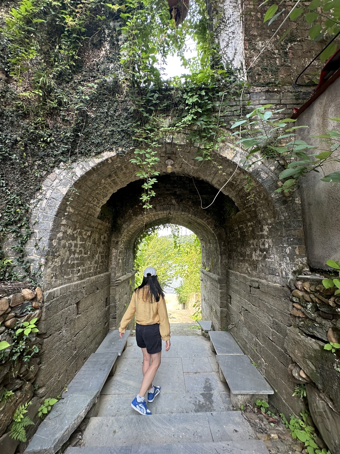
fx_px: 183
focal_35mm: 14
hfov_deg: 85.7
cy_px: 227
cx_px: 170
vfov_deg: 102.1
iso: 64
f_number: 2.2
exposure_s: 1/123
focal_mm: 2.22
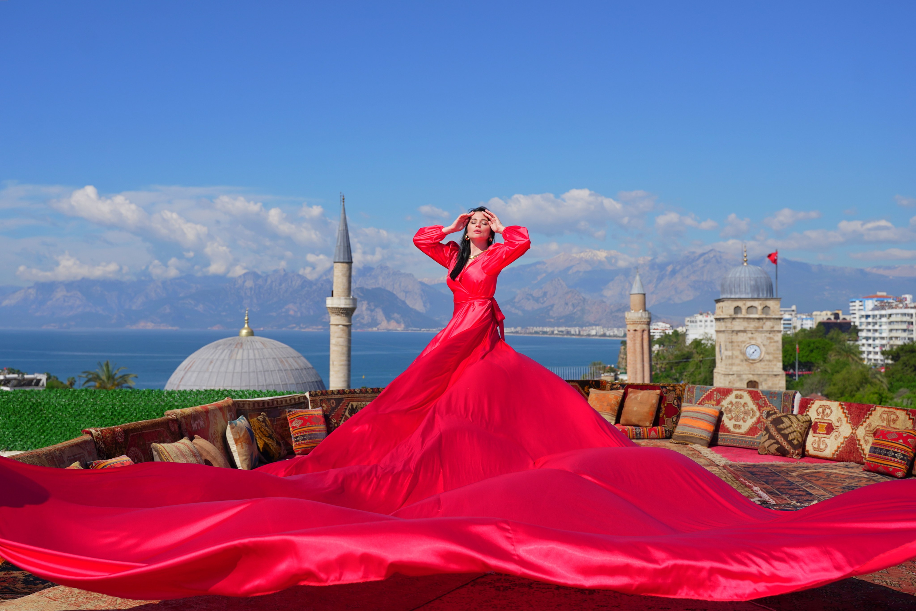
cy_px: 306
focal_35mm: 30
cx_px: 458
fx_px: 763
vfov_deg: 43.6
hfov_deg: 61.9
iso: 100
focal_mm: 30
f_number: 4.5
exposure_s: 1/1600
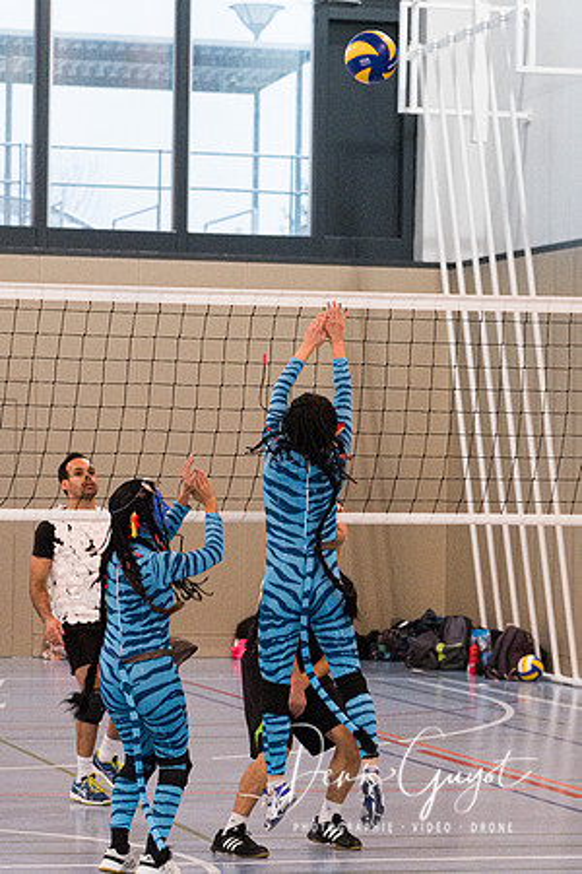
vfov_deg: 16.0
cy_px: 414
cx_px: 348
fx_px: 3099
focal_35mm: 128
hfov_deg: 10.7
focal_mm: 54.1
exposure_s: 1/400
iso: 6400
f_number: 2.8
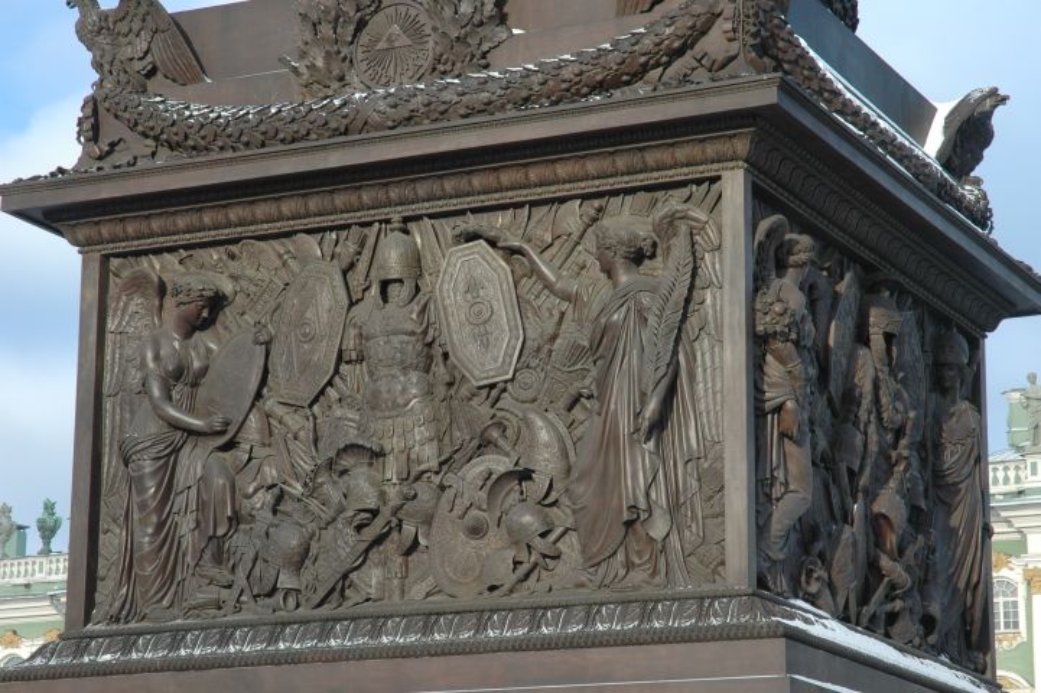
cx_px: 520
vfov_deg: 14.0
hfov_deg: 20.9
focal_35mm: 98
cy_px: 346
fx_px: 2818
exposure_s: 1/125
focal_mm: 65
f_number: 9
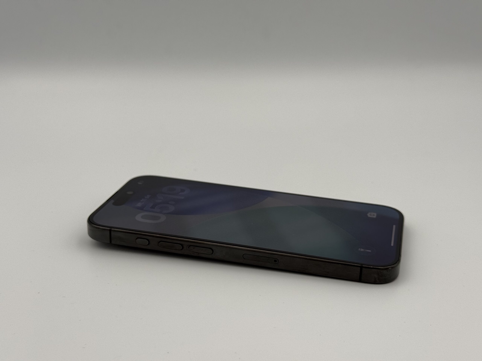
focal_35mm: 48
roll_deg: -0.5
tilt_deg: -19.8
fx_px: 668
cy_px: 180
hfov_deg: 39.7
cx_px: 241
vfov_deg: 30.3
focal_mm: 6.76
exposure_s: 1/1203
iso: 64
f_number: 1.78
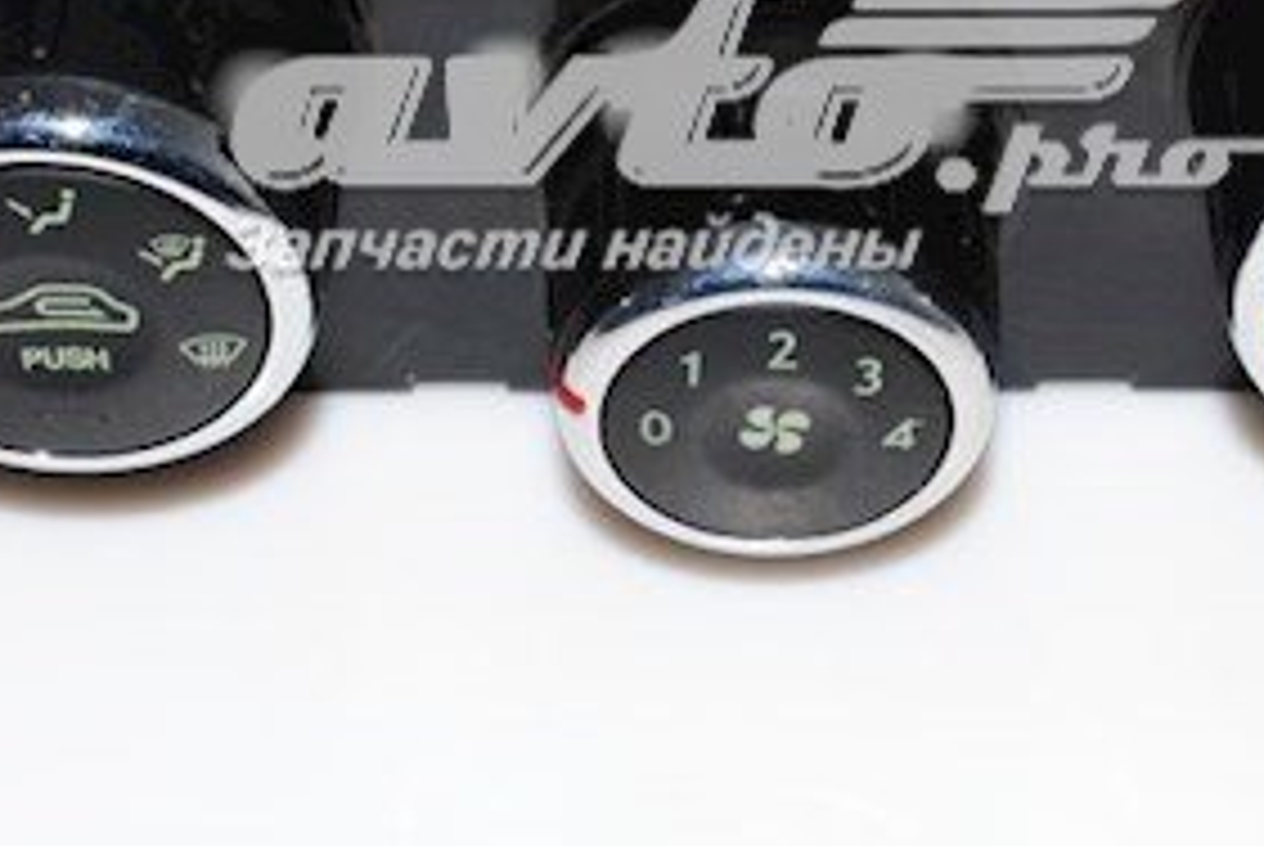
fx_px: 4569
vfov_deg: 10.5
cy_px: 117
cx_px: 742
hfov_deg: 15.7
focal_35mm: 130
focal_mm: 38
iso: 400
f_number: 11
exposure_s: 1/200
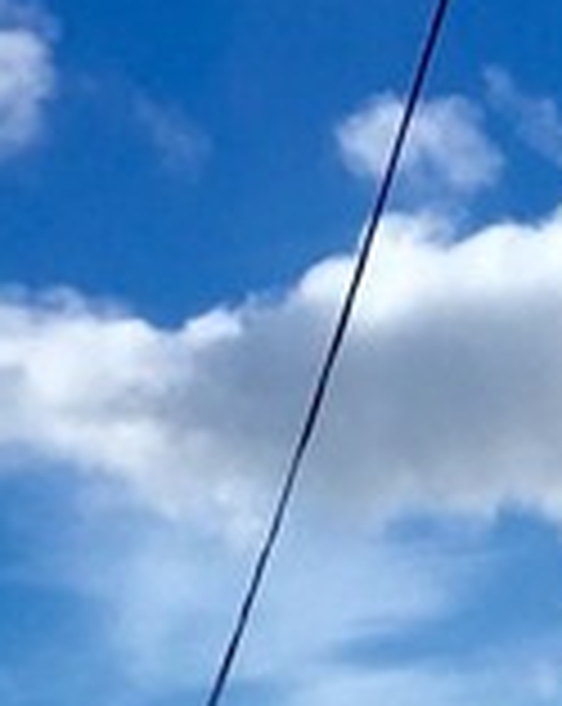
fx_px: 3858
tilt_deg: -2.8
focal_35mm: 185
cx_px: 486
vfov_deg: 9.5
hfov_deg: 8.3
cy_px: 1610
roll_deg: -0.3
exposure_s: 1/2083
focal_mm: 4.15
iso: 32
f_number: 2.2
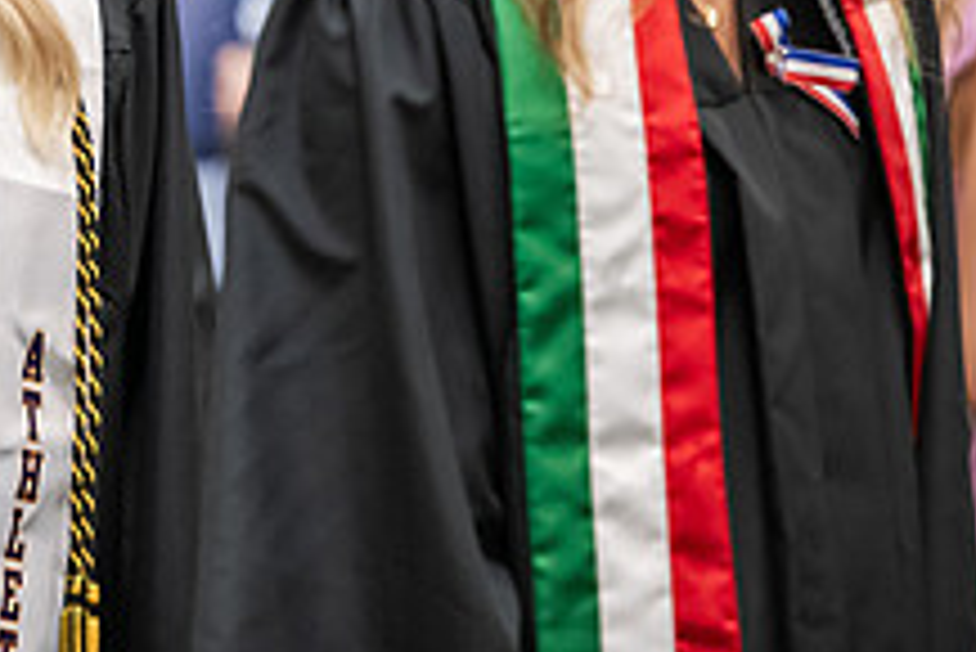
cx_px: -112
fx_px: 11964
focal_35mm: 441
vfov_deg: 3.1
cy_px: -205
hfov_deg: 4.7
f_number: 3.2
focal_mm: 165
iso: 2500
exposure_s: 1/200
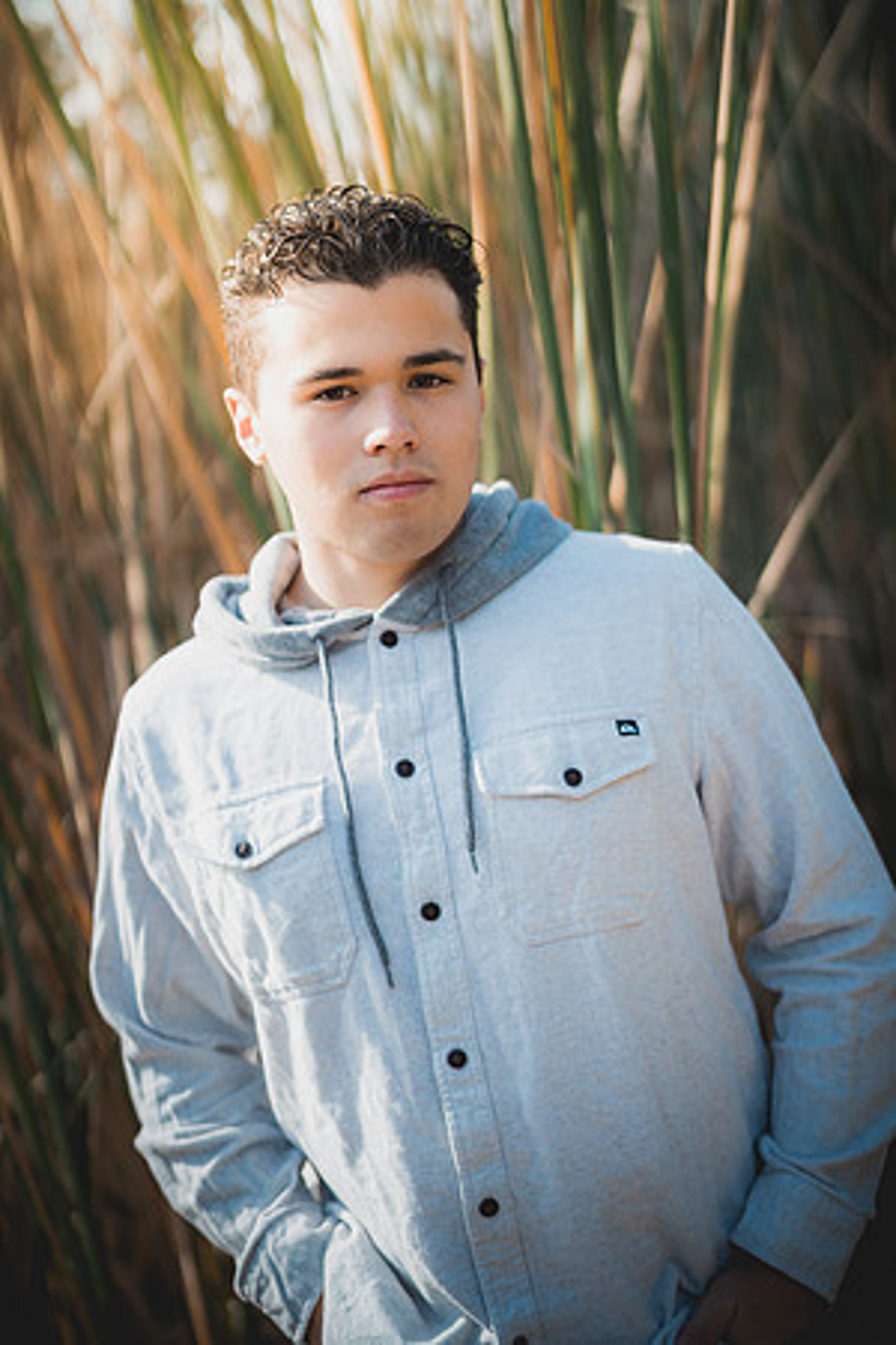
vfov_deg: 39.6
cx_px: 448
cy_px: 672
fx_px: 1867
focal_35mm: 50
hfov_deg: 27.0
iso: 250
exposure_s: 1/4000
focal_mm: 50
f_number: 1.4
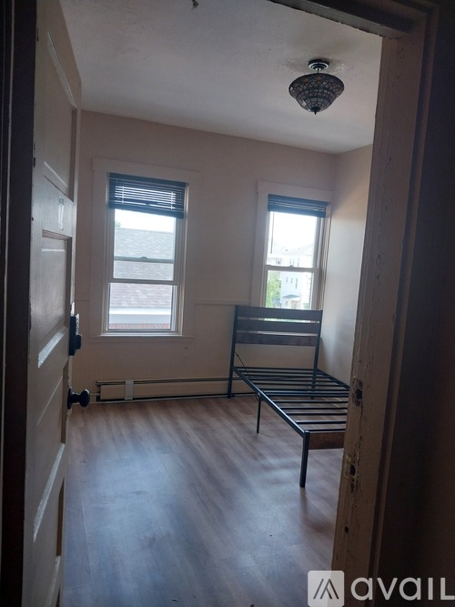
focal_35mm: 26
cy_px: 304
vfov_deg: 67.3
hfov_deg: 53.0
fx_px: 456
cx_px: 228
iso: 50
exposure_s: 1/60
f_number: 1.8
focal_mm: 4
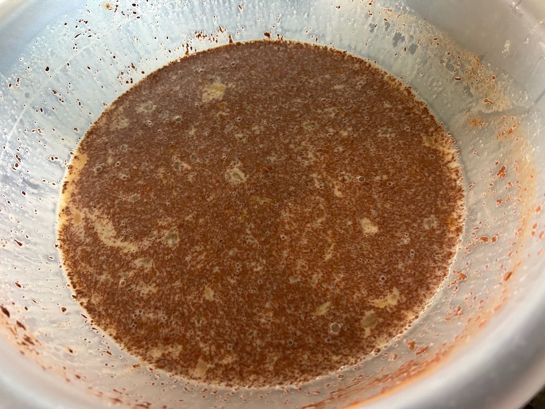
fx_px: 409
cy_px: 204
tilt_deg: -59.1
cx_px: 272
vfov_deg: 53.1
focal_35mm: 26
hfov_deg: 67.3
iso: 250
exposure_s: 1/60
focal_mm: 5.7
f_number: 1.5
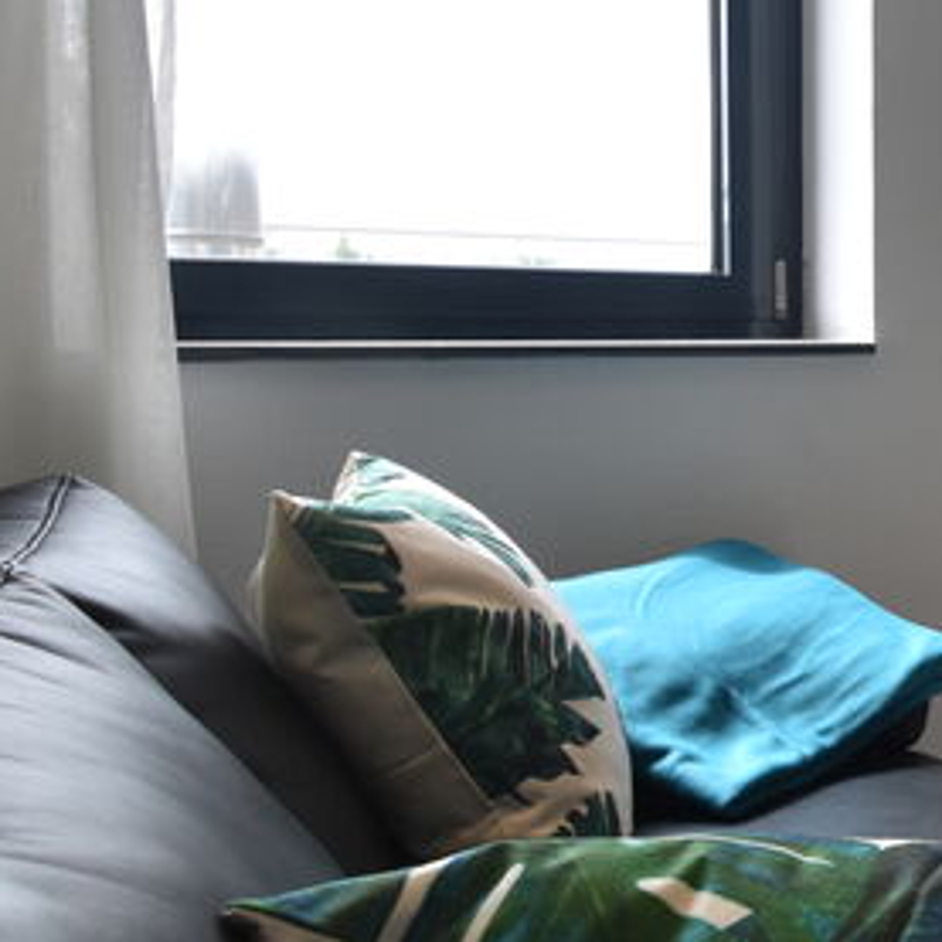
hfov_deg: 24.9
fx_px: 1632
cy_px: 374
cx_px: 1401
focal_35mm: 53
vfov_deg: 32.1
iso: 400
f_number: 6.3
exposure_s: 1/160
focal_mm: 12
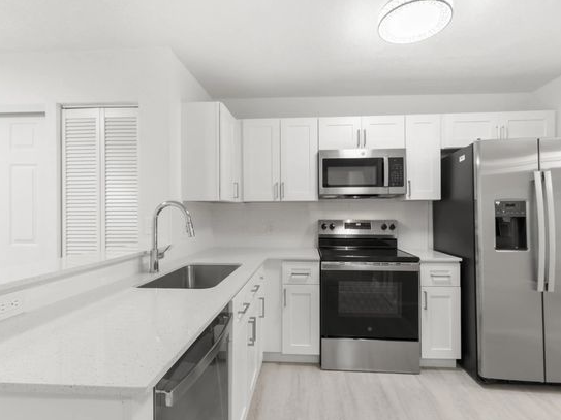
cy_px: 216
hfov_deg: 91.0
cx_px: 287
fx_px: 275
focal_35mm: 17
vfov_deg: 74.7
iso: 100
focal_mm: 10
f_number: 8
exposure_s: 1
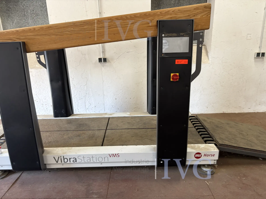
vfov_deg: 53.1
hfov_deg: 67.3
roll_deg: +2.7
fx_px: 200
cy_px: 100
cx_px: 133
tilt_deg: -15.8
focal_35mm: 26
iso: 100
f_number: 1.6
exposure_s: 1/50
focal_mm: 5.96
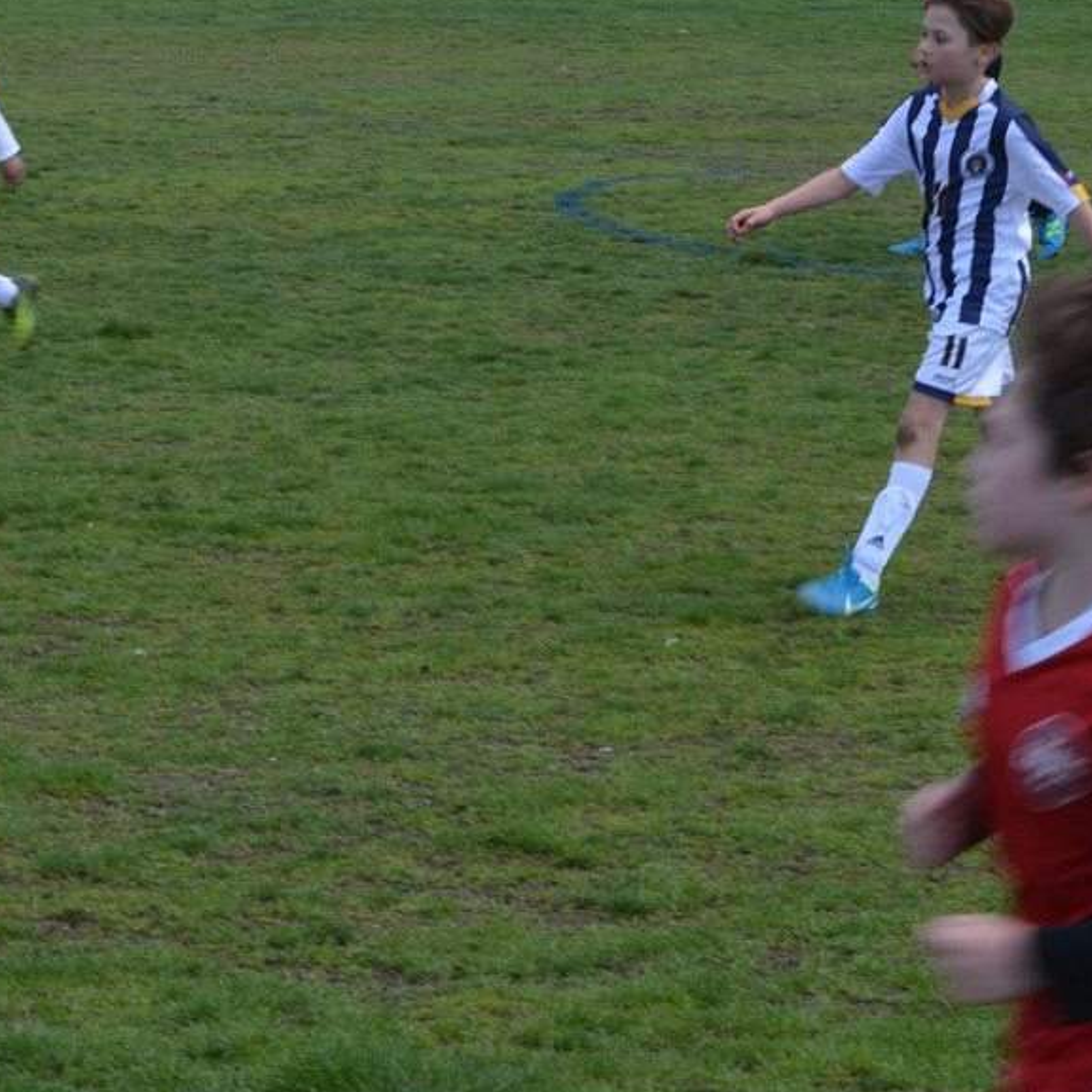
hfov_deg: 9.2
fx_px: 6745
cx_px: 38
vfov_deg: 9.2
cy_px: 118
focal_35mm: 189
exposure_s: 1/80
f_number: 22
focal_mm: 80
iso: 500
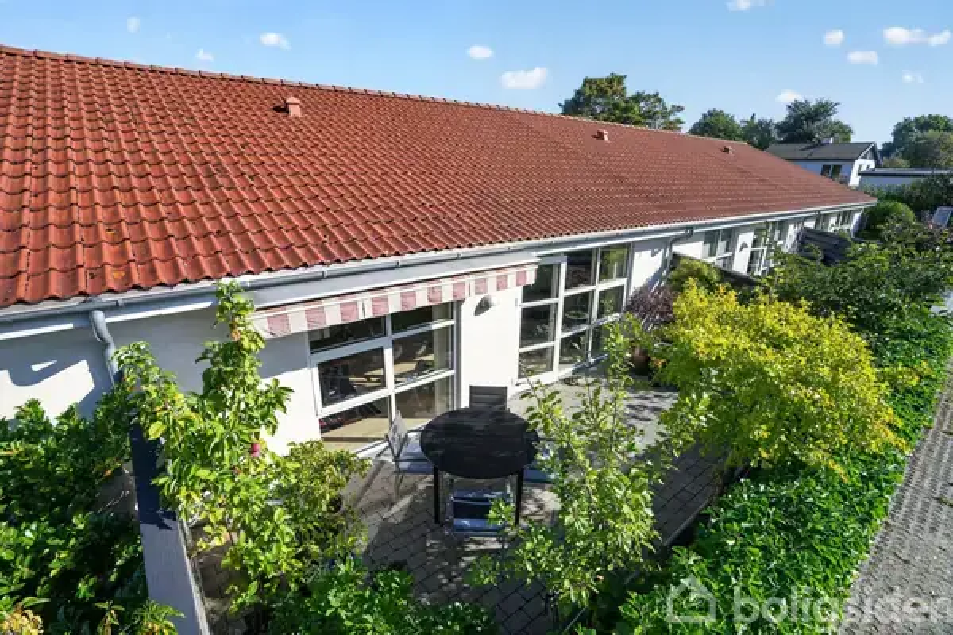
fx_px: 424
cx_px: 476
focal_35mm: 16
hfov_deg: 96.7
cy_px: 318
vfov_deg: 73.7
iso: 400
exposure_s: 1/320
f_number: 8
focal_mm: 16
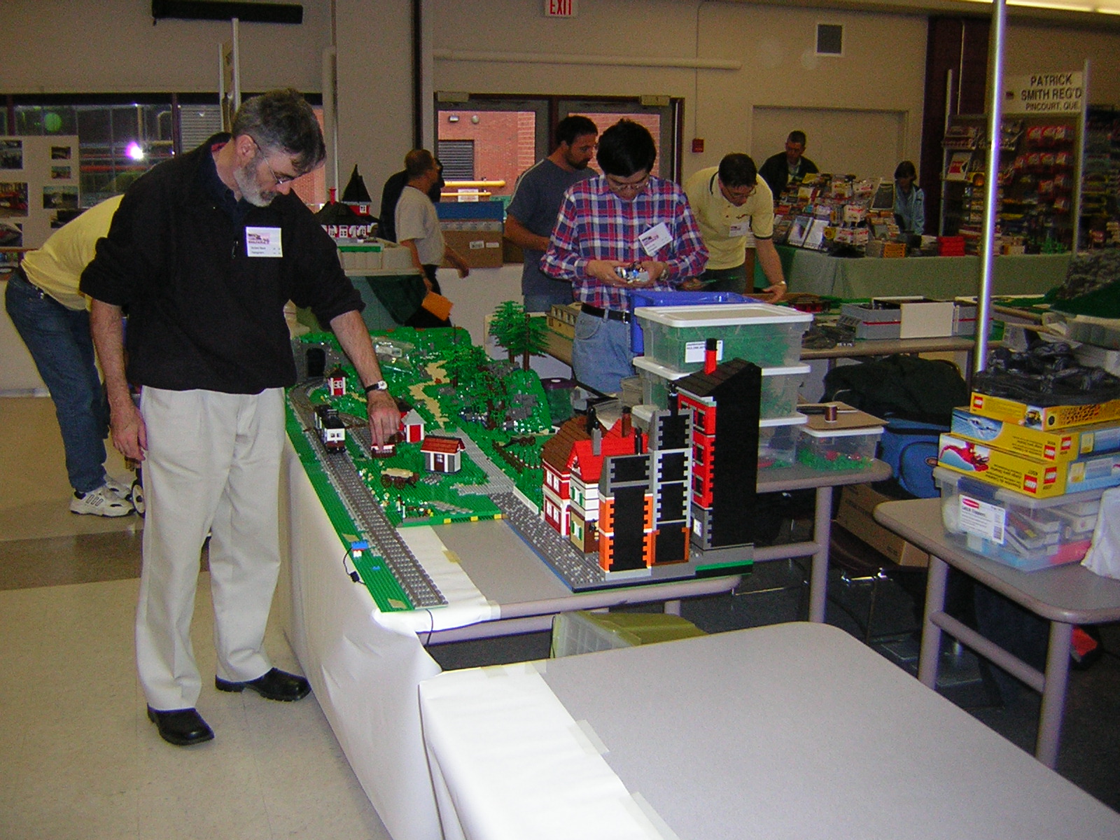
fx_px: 1165
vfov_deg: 39.7
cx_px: 560
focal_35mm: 36
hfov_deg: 51.4
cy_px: 420
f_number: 2.6
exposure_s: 1/60.1
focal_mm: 4.7
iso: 102
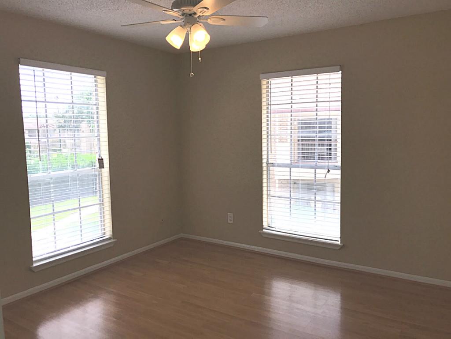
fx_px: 365
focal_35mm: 28
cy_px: 170
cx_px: 226
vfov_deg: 49.7
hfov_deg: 63.4
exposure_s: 1/754
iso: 20
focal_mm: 3.99
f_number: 1.8
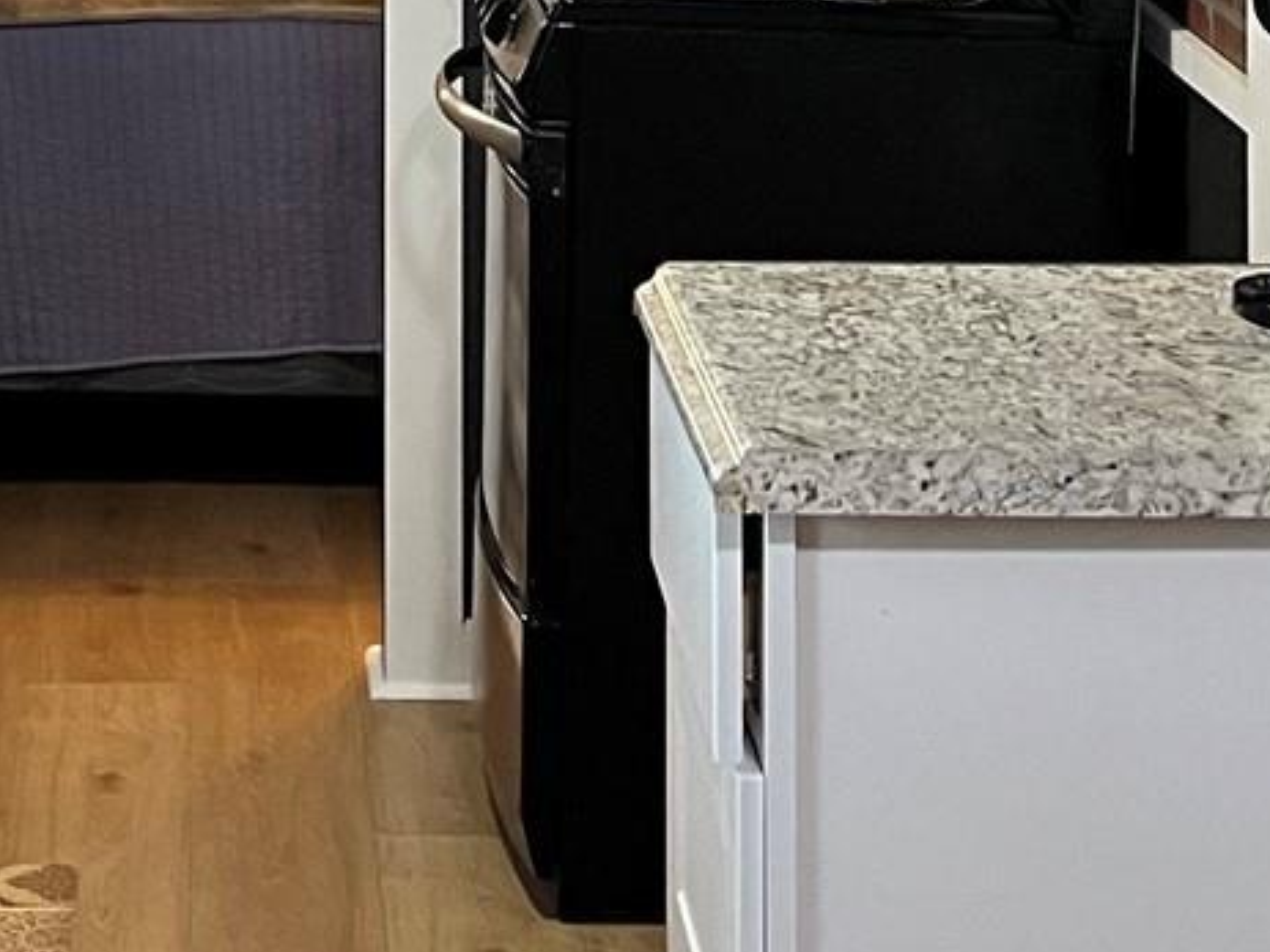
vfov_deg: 11.9
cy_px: -760
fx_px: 4218
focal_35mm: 115
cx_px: 126
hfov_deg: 16.9
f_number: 1.6
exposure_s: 1/60
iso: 250
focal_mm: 5.1
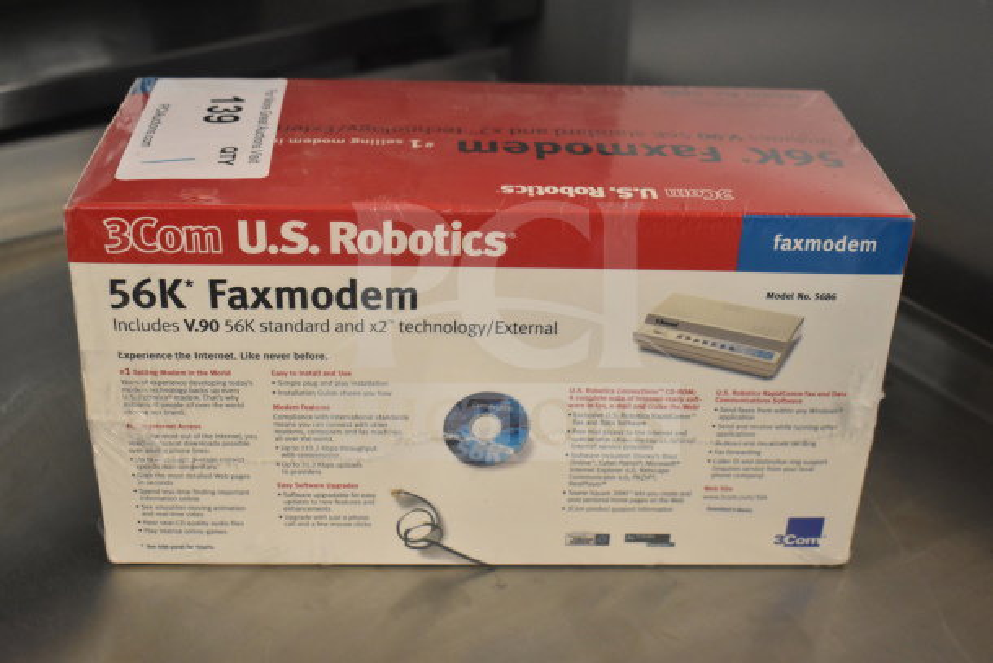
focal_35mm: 51
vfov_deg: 26.5
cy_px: 332
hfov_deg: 38.9
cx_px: 496
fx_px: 1407
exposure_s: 1/50
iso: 2500
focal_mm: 34
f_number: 4.5
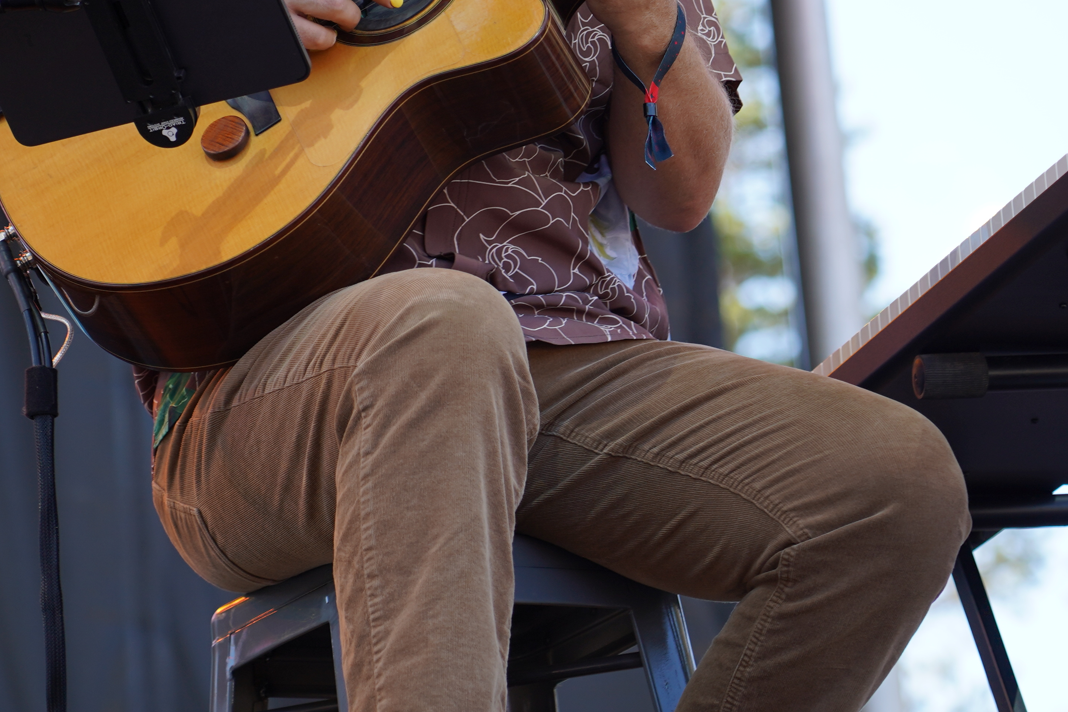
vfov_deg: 6.3
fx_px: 6467
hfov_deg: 9.4
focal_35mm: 218
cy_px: 64
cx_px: 460
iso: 100
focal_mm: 105
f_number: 4.5
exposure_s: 1/160
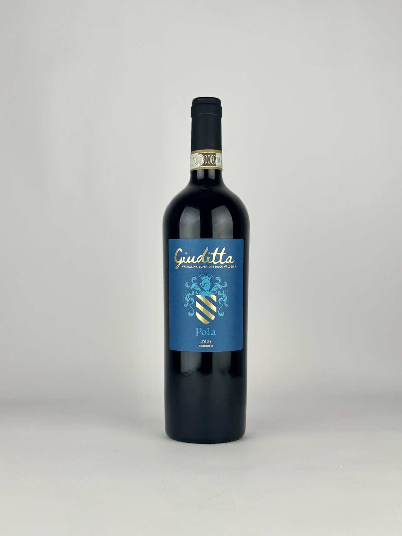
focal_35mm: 48
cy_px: 268
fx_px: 743
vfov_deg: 39.7
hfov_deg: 30.3
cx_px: 201
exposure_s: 1/709
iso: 80
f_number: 1.78
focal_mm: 6.86
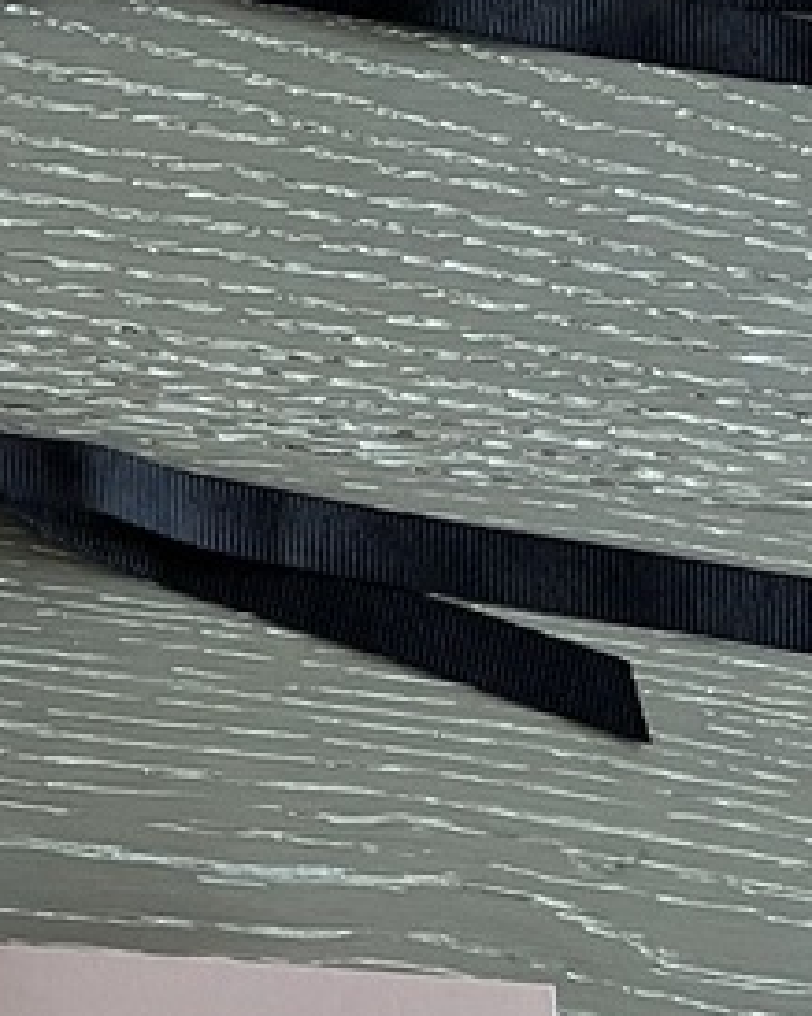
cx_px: -812
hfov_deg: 9.7
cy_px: -708
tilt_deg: -61.3
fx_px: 4448
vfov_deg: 12.1
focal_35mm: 148
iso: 100
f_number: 1.6
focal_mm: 5.1
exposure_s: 1/121
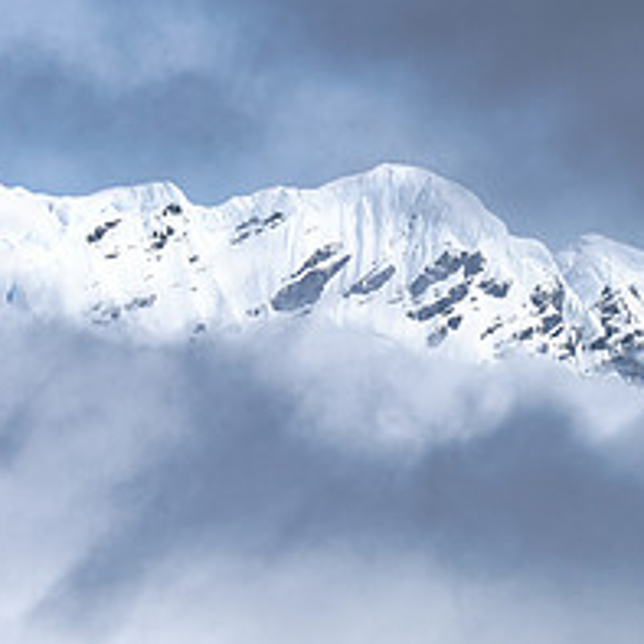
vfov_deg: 4.5
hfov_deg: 4.5
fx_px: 8251
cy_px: 464
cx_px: 410
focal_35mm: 392
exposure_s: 1/320
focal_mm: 149
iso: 100
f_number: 8
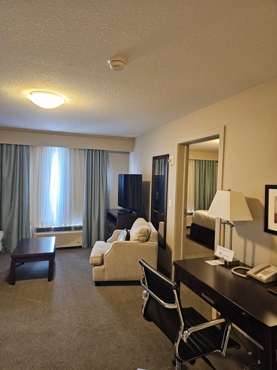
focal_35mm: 23
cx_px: 138
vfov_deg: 73.9
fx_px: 245
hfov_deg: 58.9
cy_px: 185
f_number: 1.7
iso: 500
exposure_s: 1/60
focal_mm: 6.3
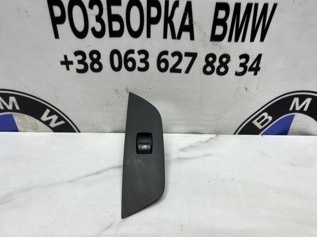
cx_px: 158
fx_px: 238
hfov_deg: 67.3
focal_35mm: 26
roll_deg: -2.5
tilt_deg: -35.7
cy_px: 118
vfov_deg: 53.0
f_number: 1.5
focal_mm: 5.7
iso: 80
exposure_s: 1/121
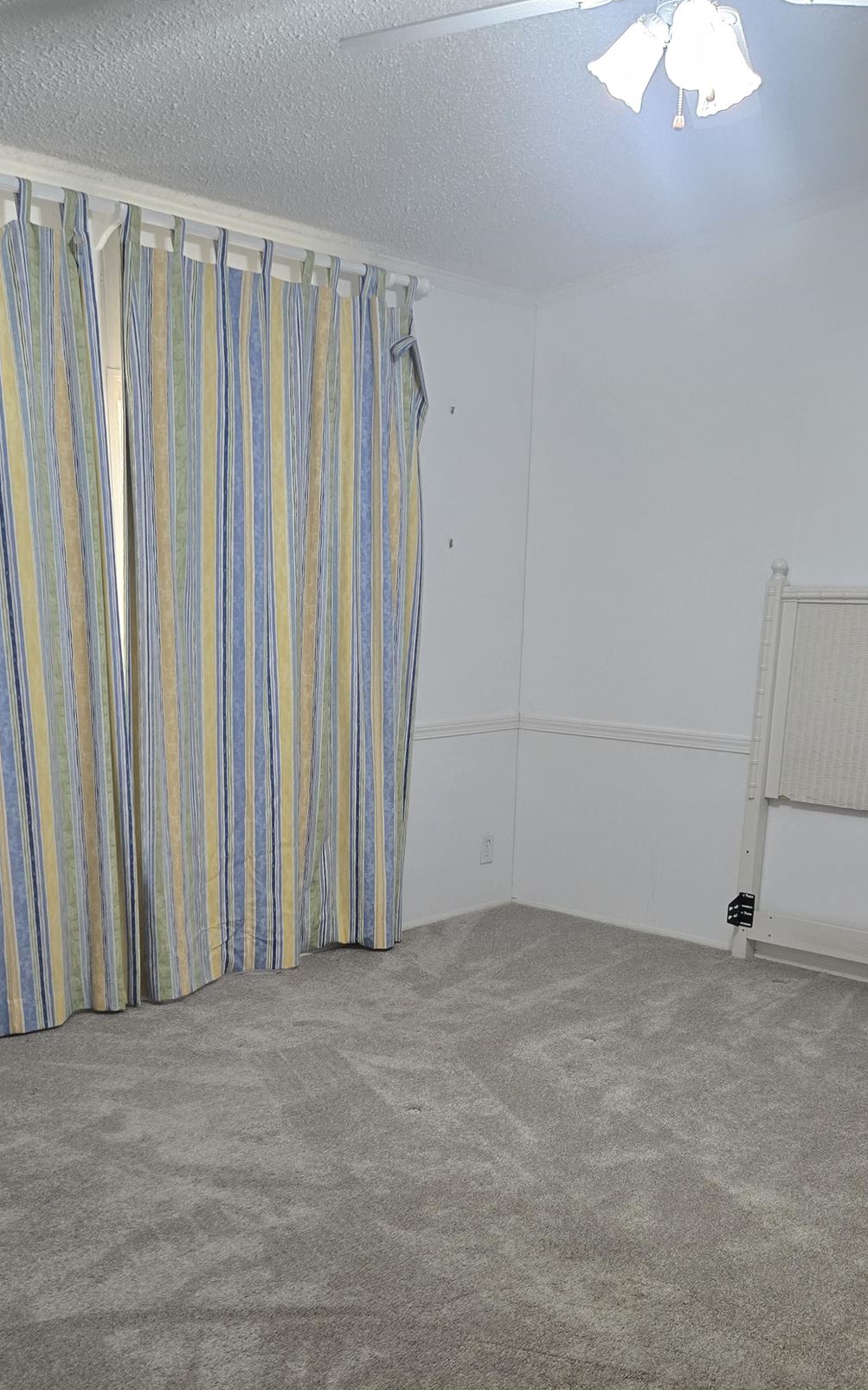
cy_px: 954
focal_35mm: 35
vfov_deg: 53.9
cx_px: 400
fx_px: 1325
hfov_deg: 36.3
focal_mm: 5.4
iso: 320
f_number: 1.8
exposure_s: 1/120
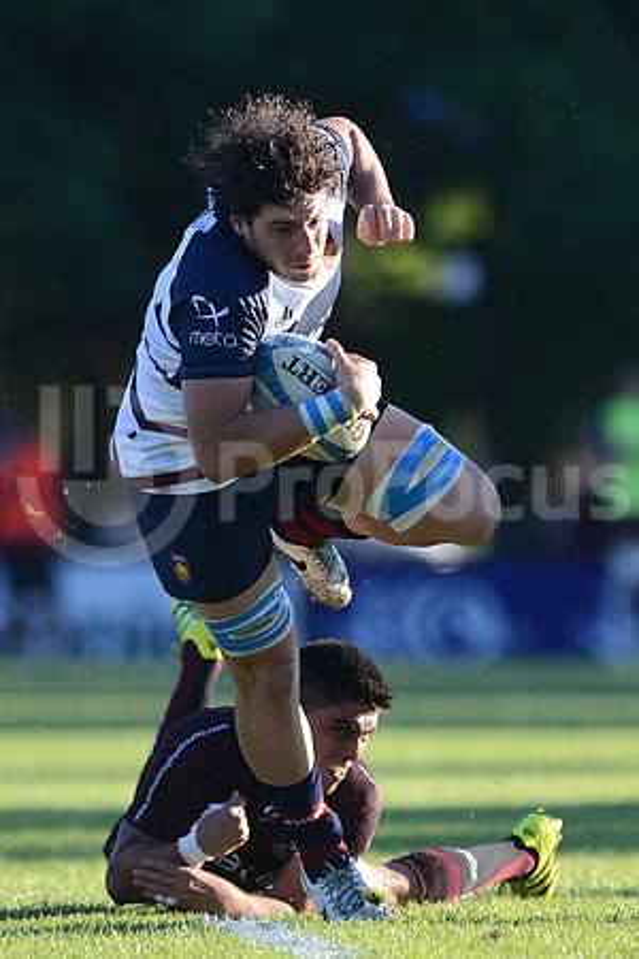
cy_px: 480
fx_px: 11182
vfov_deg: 4.9
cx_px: 320
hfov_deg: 3.3
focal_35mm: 420
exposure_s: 1/1000
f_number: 4
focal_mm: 420
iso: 400
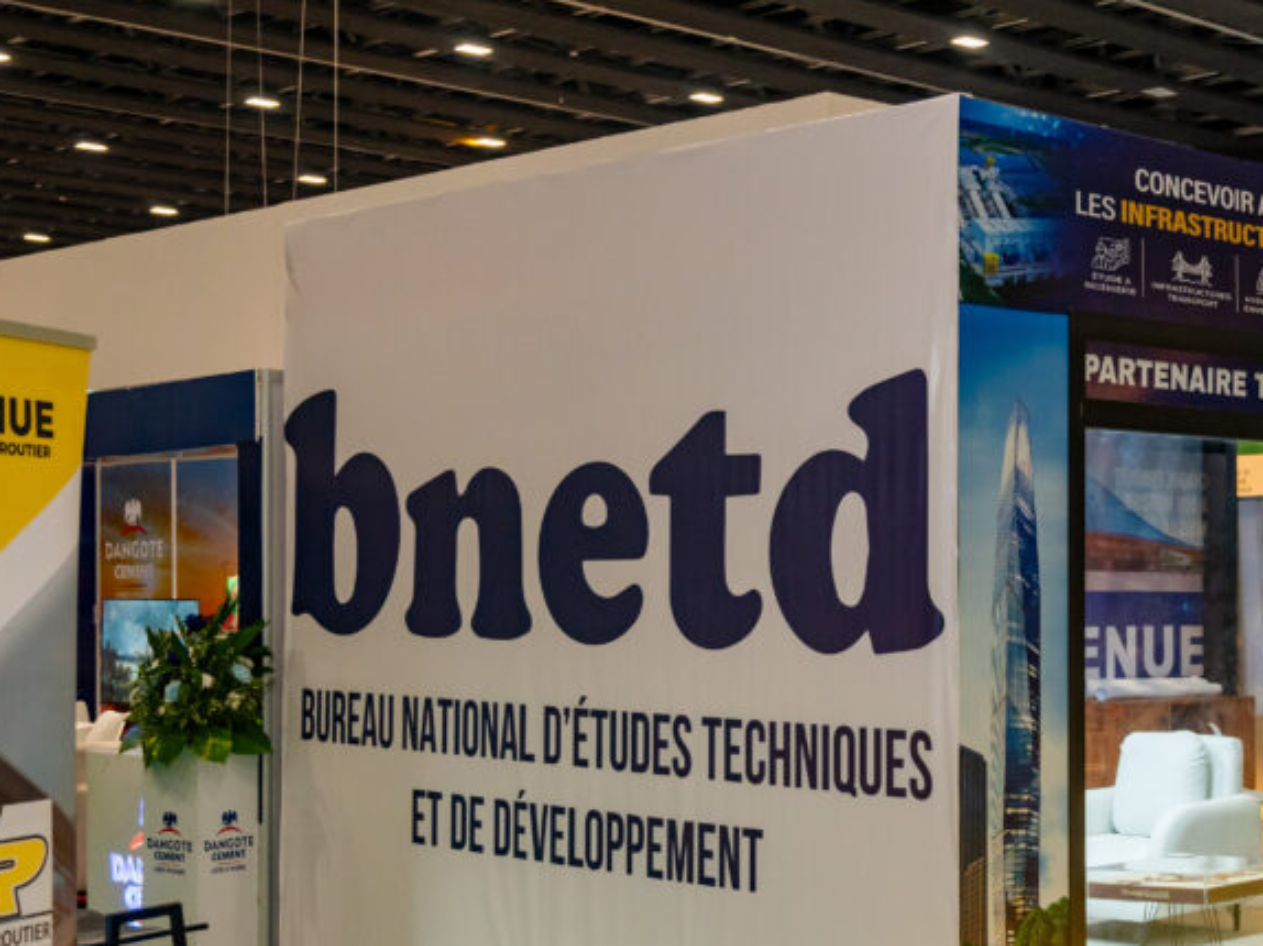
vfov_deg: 24.4
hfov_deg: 31.8
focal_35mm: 60
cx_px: 904
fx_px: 2188
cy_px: 536
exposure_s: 1/160
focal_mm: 35
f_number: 4
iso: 2000
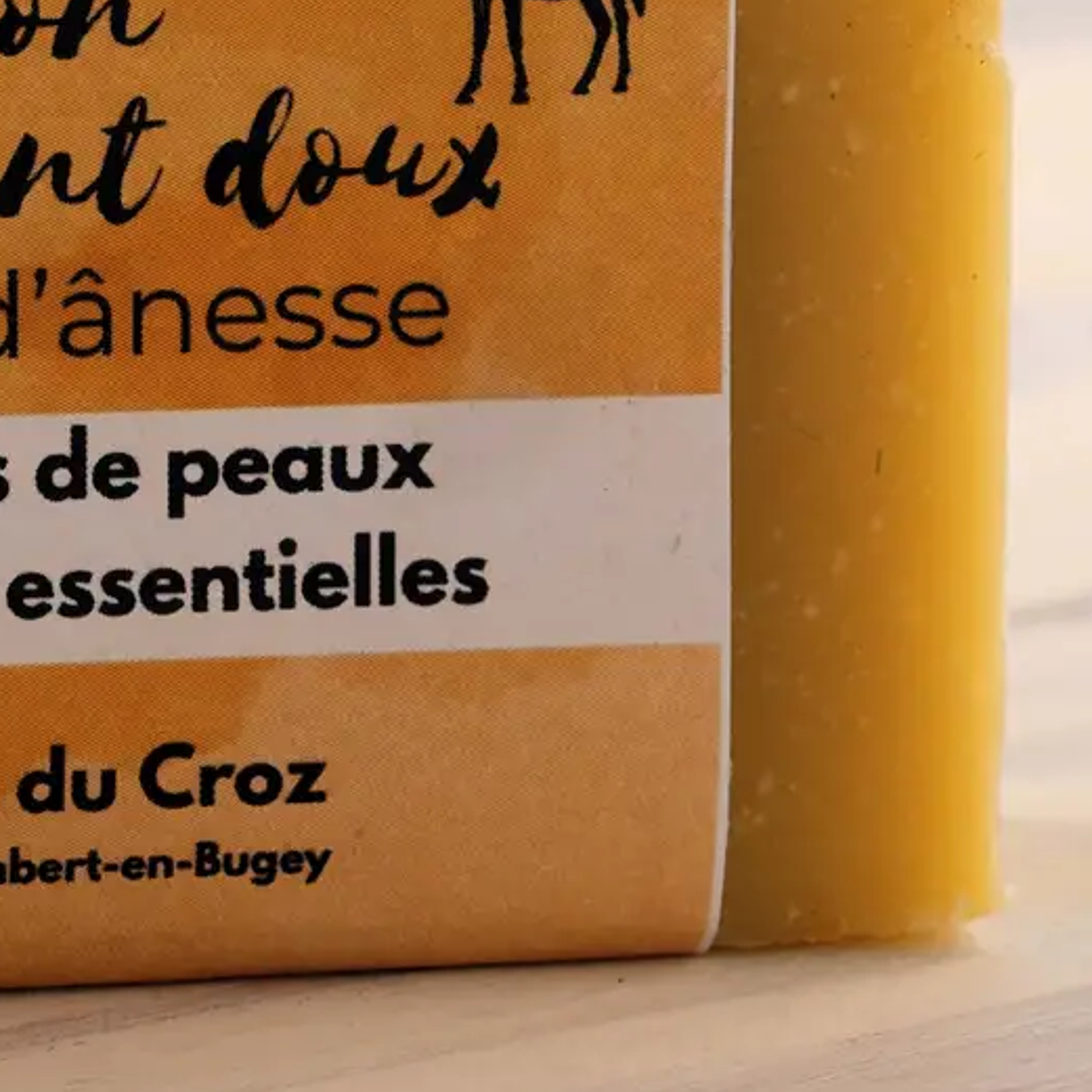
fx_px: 9387
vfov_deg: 6.7
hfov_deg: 6.6
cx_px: 23
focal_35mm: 263
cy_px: 235
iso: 80
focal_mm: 56
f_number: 8
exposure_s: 1/6
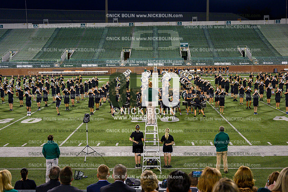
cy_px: 96
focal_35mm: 47
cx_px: 144
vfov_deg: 28.6
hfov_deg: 41.9
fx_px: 376
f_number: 4
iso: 4000
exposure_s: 1/1000
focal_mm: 47
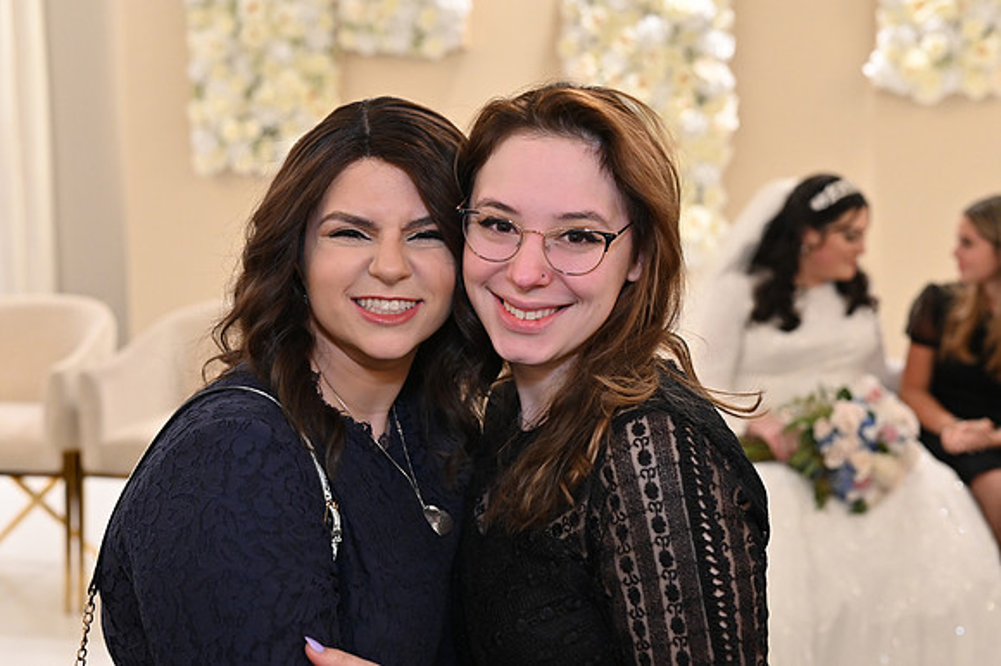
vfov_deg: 27.0
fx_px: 1389
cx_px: 500
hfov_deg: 39.6
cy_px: 333
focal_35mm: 50
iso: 3200
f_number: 4
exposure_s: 1/100
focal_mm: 50
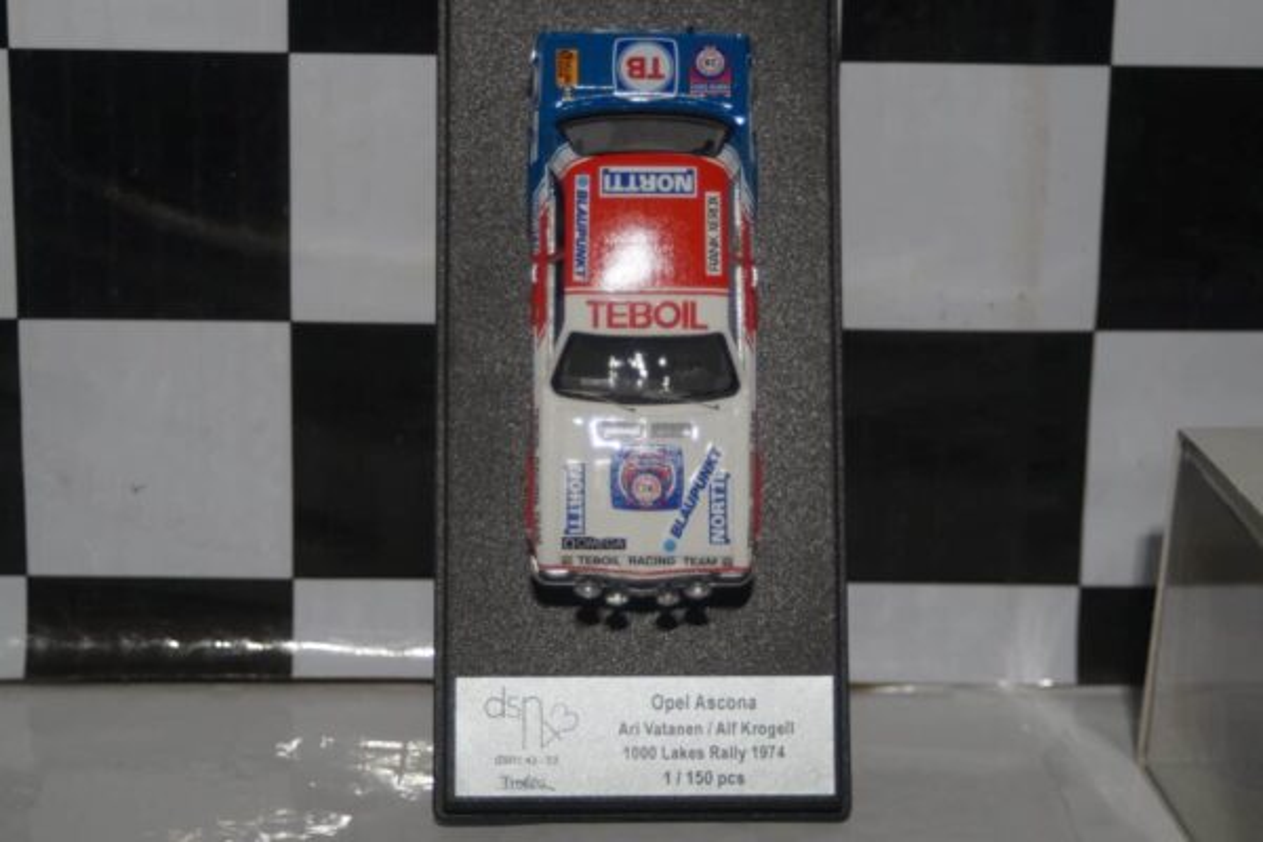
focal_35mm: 90
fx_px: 3157
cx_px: 632
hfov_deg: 22.6
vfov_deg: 15.2
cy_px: 421
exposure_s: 1/160
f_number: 5.6
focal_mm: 60
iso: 1000
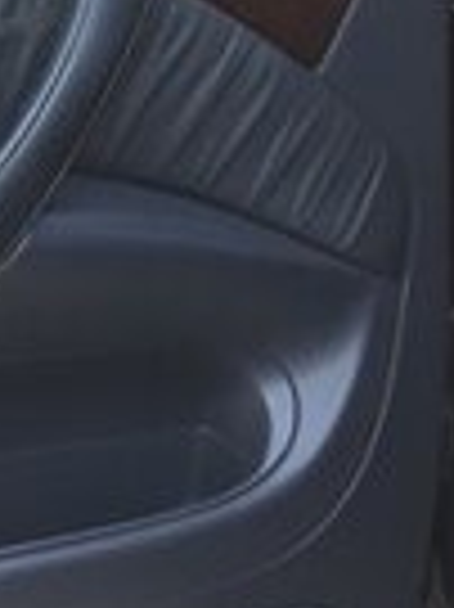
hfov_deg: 14.3
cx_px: -135
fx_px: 1734
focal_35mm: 99
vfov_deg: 18.6
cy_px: -162
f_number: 1.7
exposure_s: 1/50
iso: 64
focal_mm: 3.71
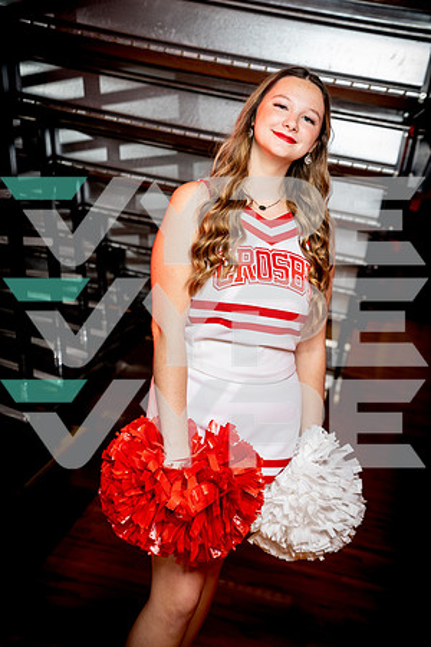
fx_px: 1006
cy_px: 324
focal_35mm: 56
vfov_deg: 35.6
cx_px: 216
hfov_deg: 24.2
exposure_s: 1/250
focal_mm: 56
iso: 400
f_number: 4.5
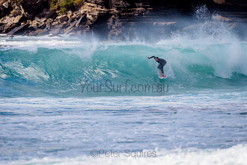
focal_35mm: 613
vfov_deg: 2.2
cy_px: 64
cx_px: 150
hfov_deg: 3.4
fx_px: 4207
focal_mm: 500
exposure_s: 1/2000
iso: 200
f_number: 5.6
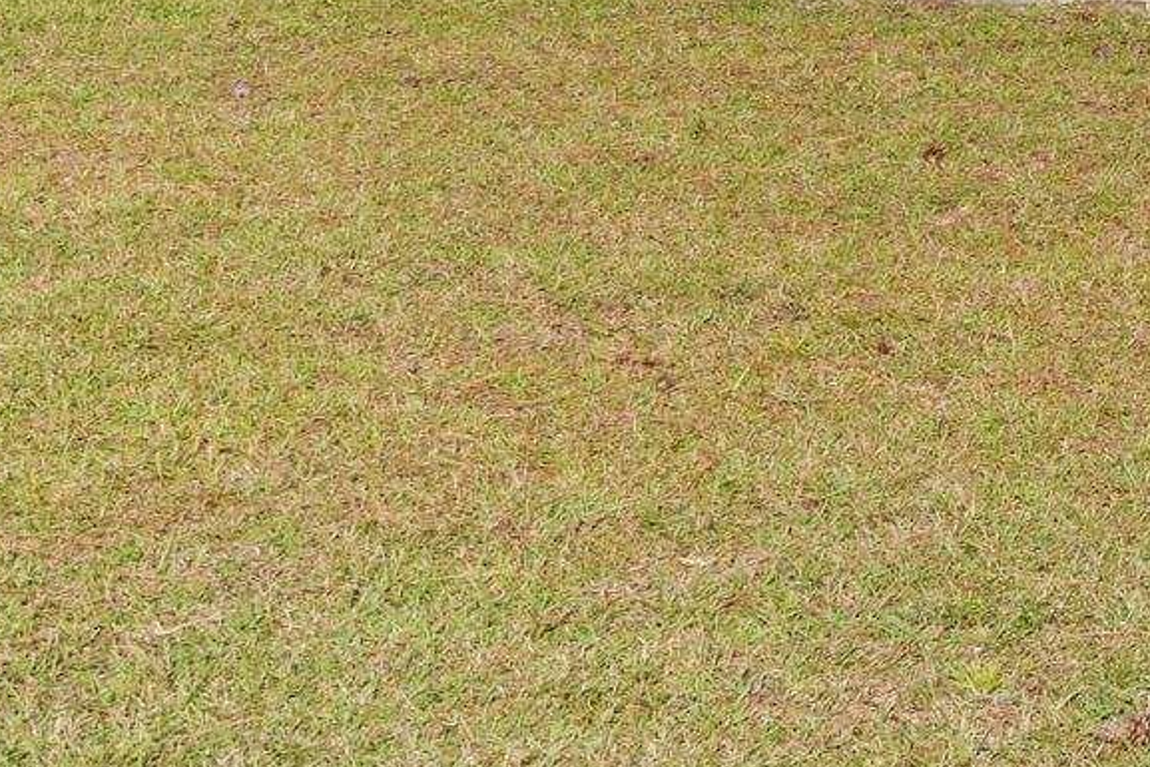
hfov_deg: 14.0
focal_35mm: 130
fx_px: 4154
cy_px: -621
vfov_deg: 10.0
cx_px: 2083
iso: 160
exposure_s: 1/60
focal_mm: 30
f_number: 8
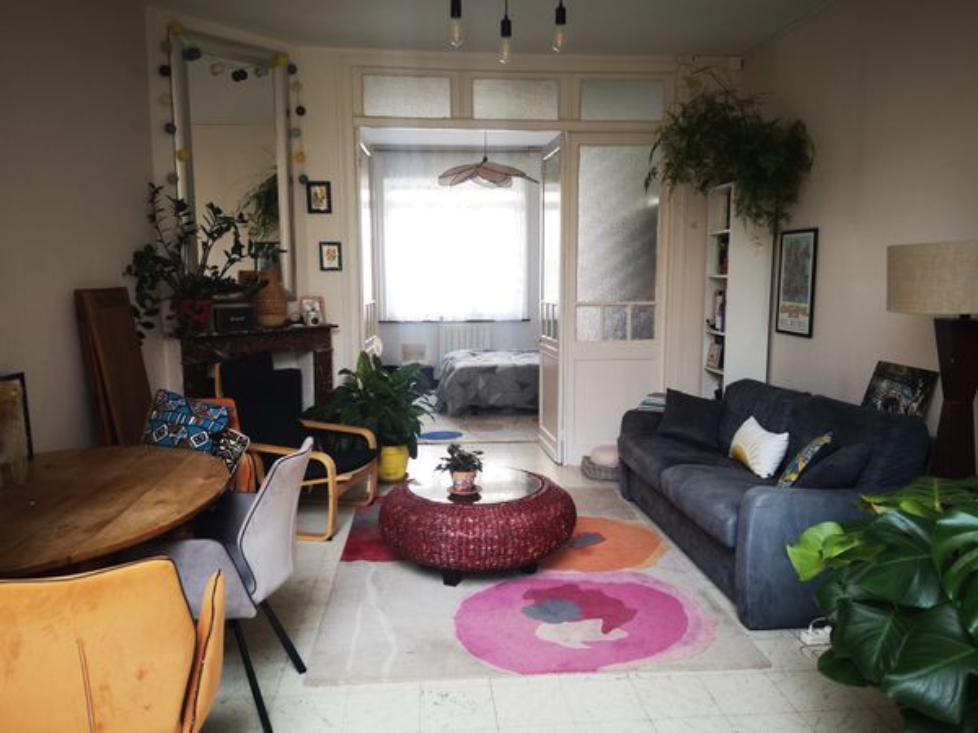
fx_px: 763
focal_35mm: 27
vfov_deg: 51.4
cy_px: 366
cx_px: 489
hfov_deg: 65.3
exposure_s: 1/50
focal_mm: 3.95
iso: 80
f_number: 1.8
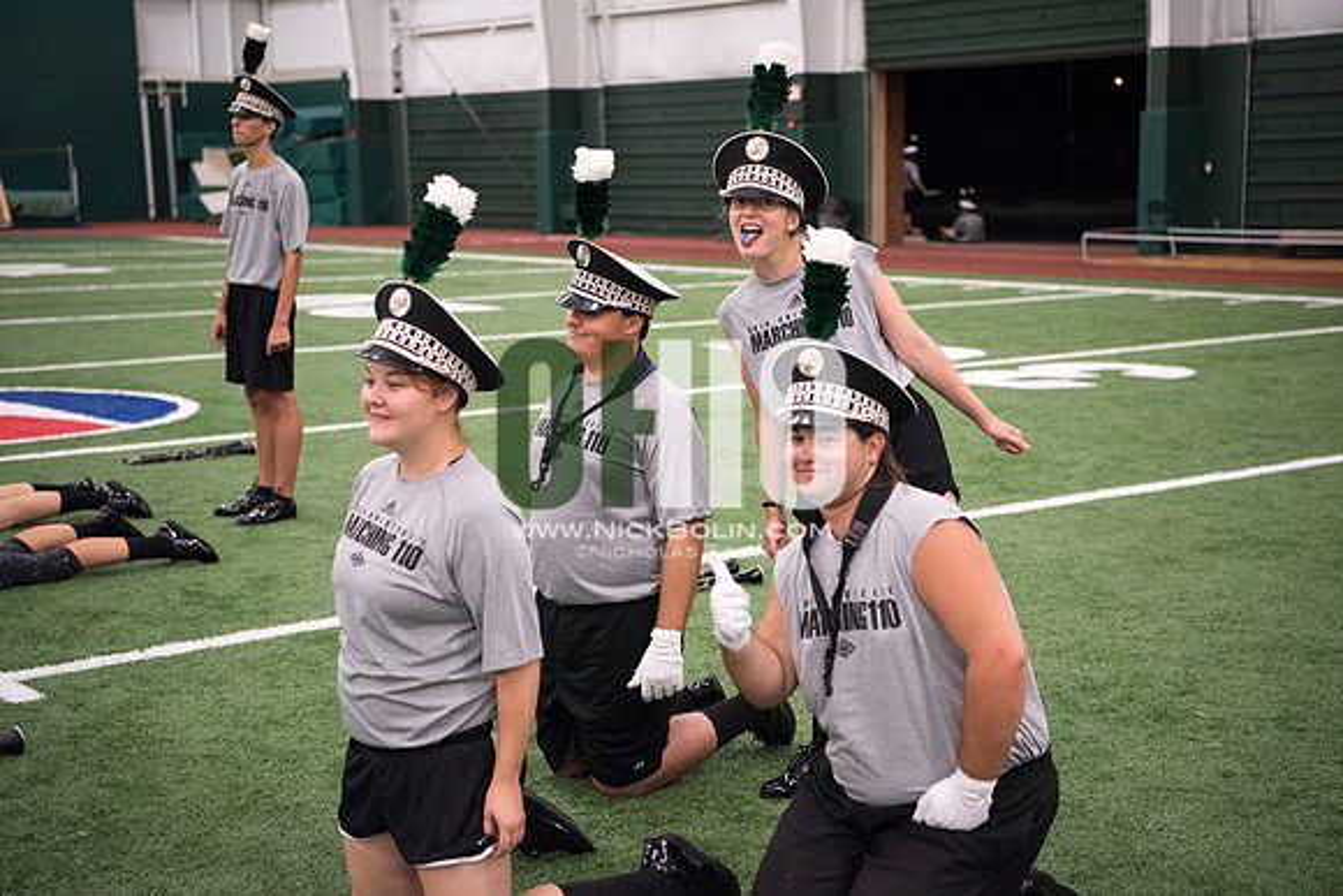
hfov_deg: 36.2
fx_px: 2052
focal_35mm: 55
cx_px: 672
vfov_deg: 24.6
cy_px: 448
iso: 3200
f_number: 3.2
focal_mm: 55
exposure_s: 1/320
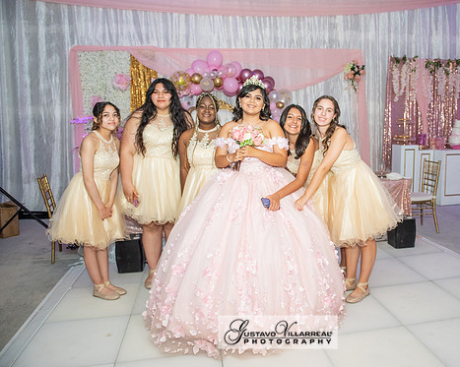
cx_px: 278
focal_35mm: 28
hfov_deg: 61.7
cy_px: 180
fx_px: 381
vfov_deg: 51.5
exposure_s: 1/160
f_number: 3.5
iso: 1250
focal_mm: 24
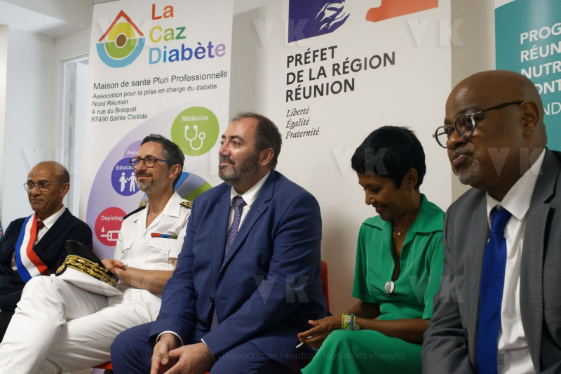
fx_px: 561
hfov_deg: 53.1
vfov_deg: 36.9
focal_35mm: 36
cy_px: 187
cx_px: 280
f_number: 8
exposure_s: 1/200
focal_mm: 24
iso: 4000
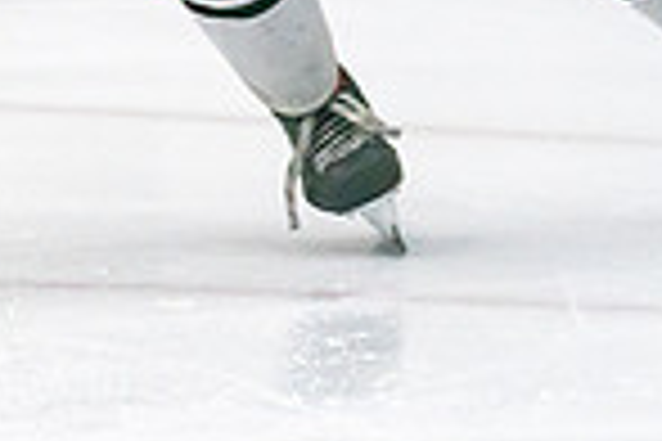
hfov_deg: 2.6
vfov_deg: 1.7
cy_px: -383
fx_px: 14747
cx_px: -171
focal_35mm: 802
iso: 3200
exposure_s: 1/1250
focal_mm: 162
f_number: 2.8
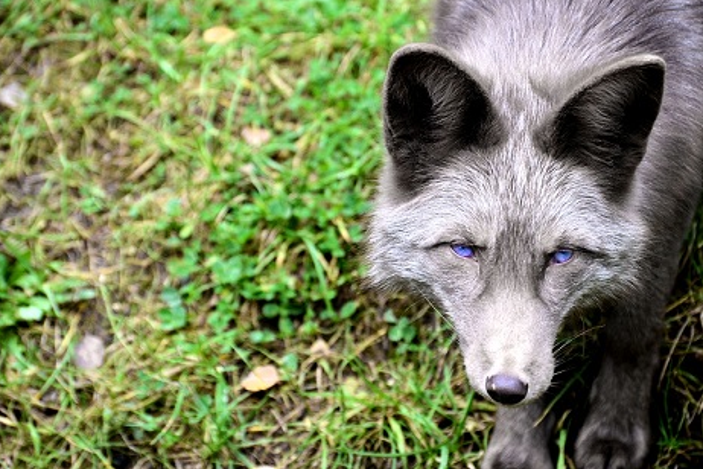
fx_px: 4386
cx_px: 370
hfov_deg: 9.2
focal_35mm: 225
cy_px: 205
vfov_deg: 6.1
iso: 400
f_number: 4.8
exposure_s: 1/100
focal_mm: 125
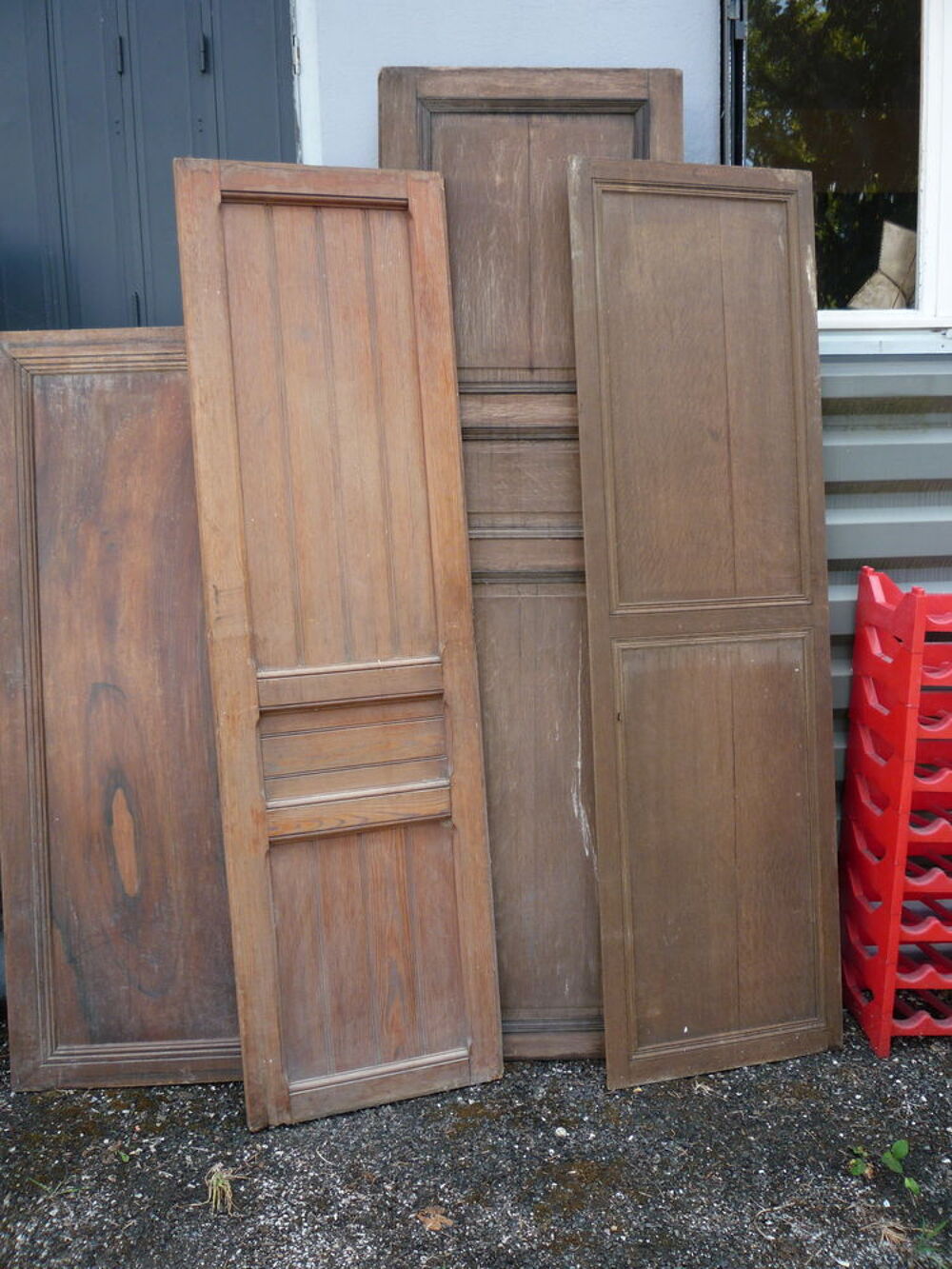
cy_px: 634
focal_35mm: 30
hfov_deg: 46.8
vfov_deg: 60.0
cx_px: 476
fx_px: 1100
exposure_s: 1/100
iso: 100
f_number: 3.3
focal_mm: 5.2
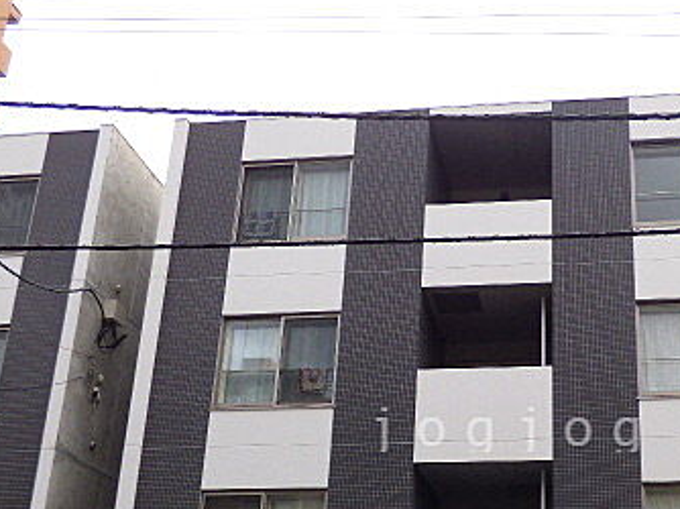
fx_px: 903
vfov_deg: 30.5
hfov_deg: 40.1
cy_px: 428
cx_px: 511
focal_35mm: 46
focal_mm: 4.25
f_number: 3
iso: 100
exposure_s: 1/160
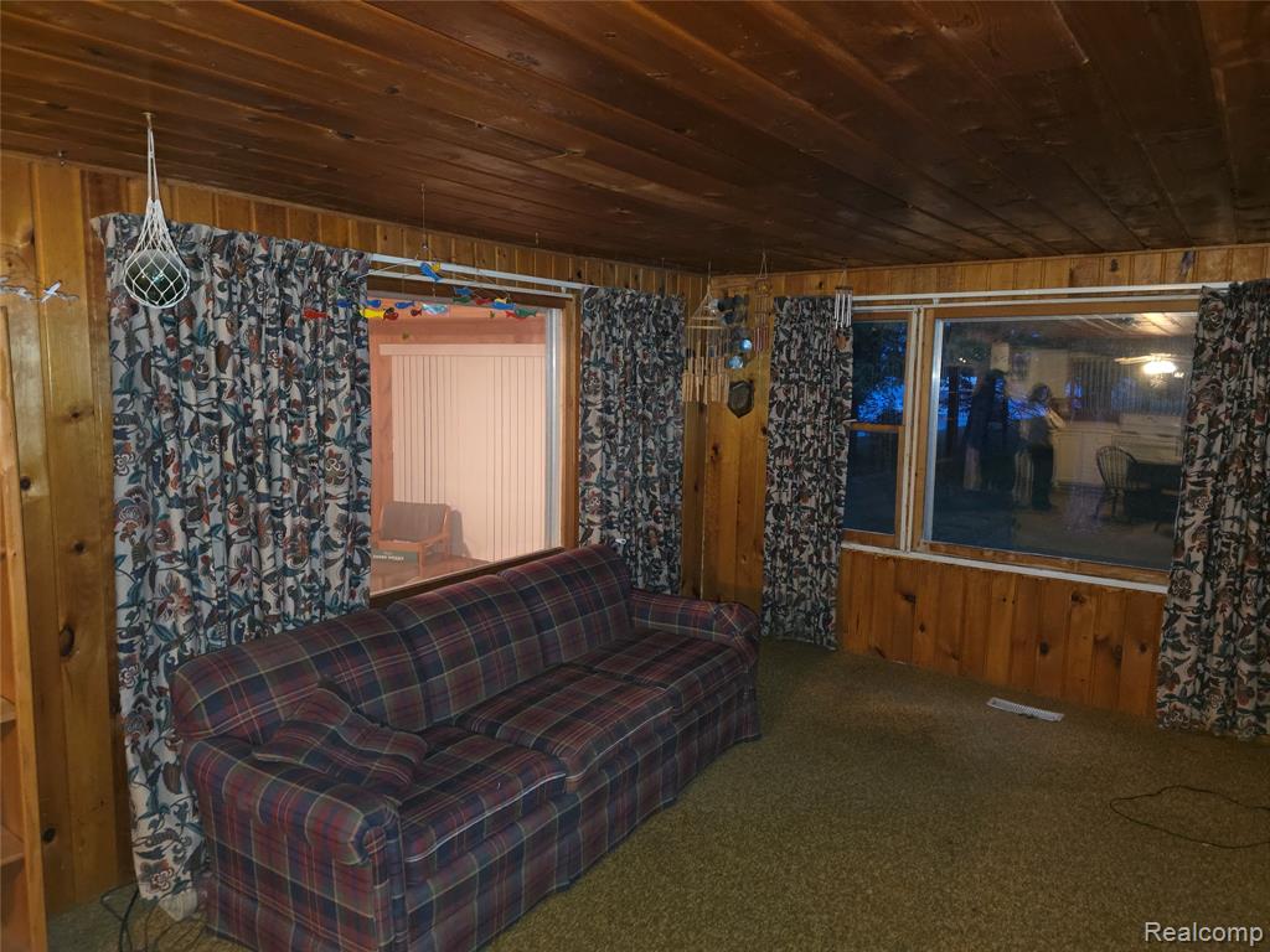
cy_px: 476
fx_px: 844
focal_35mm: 23
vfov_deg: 58.9
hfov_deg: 73.9
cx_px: 635
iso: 500
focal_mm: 6.3
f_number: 1.7
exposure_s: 1/12
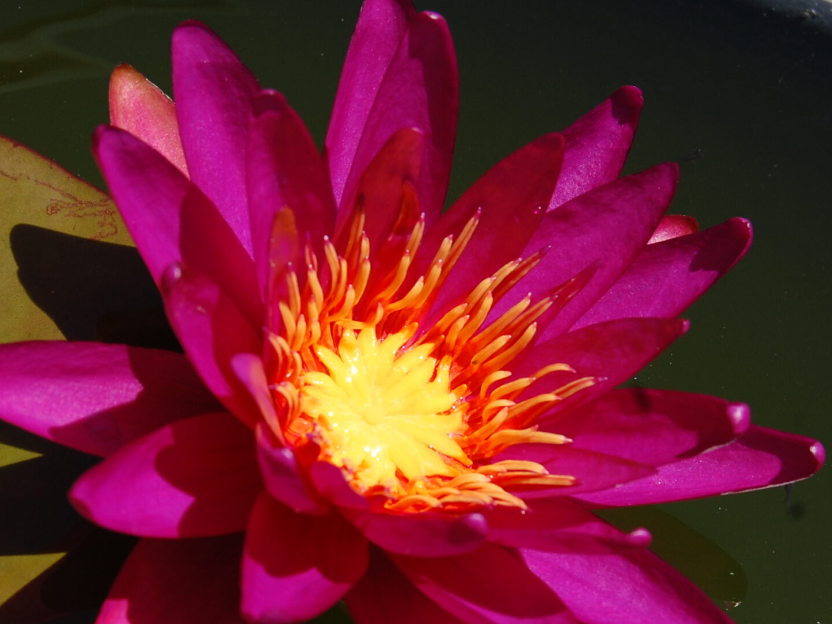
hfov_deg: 20.2
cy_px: 481
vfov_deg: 15.2
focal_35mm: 97
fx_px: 2332
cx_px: 333
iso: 200
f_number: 10
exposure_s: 1/400
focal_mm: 38
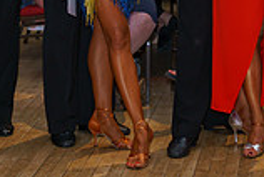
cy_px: -101
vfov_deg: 8.5
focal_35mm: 158
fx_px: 1161
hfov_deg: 12.9
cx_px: 245
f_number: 3.5
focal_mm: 37
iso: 200
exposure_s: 1/100
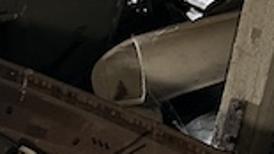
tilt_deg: -27.8
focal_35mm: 135
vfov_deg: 8.6
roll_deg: +0.4
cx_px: -286
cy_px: 283
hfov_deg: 13.5
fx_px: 980
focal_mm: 6.86
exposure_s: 1/30
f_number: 1.78
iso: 1250
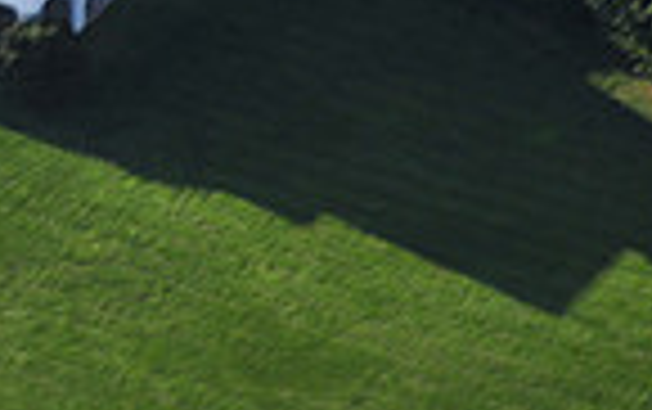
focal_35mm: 763
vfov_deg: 1.7
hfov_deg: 2.7
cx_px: -288
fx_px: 13574
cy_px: -381
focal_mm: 125
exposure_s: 1/200
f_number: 5.6
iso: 200
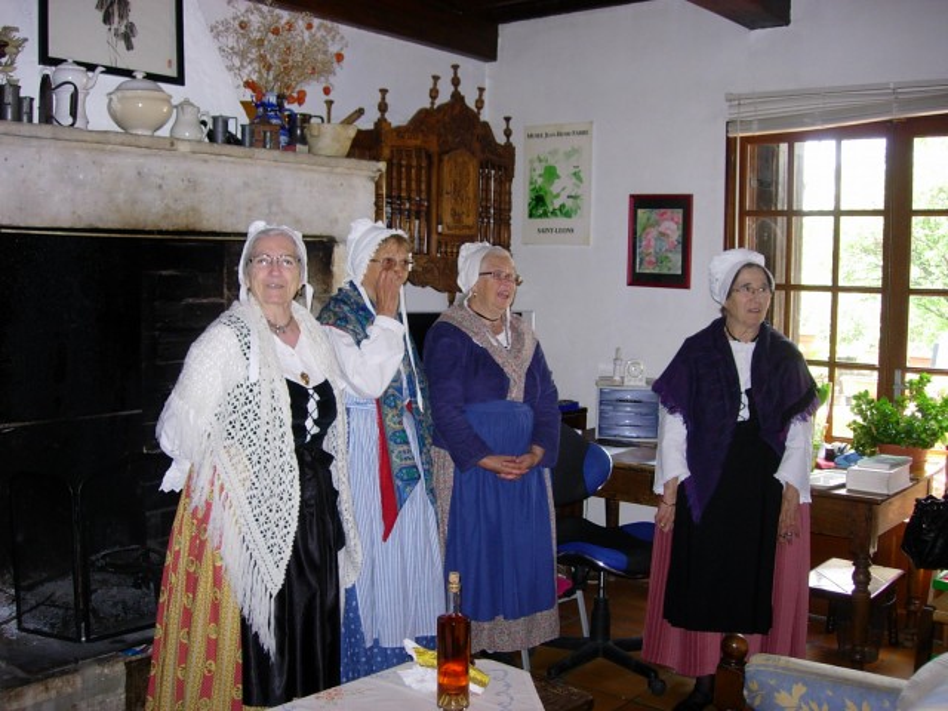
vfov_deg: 37.7
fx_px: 1041
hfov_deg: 49.0
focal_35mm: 38
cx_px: 474
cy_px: 356
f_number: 2.8
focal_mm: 7.8
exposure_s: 1/71.8
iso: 89
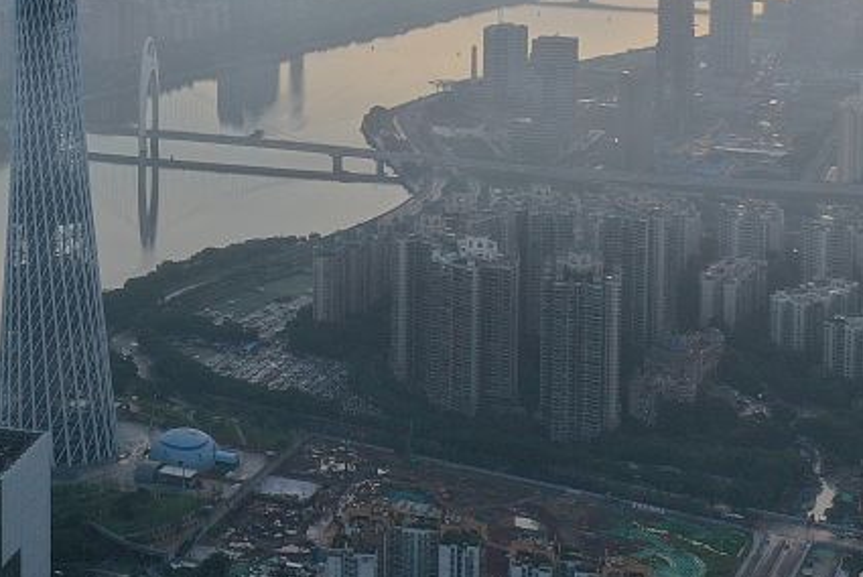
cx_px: 37
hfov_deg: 24.7
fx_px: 1895
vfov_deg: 16.8
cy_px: -61
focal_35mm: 79
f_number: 4.5
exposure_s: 1/240
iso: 100
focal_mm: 10.26
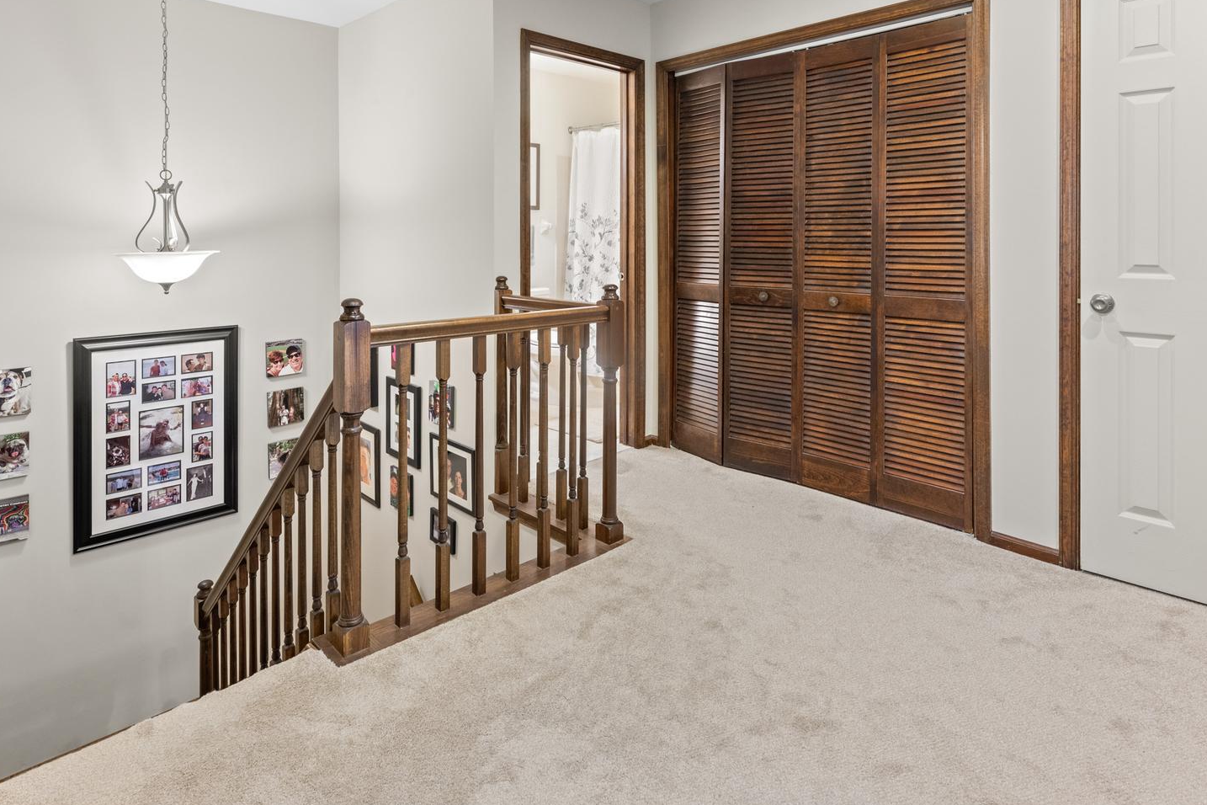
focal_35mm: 20
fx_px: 671
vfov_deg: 59.9
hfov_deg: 84.0
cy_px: 245
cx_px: 596
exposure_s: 1/2.5
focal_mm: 14
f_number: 7.1
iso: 500
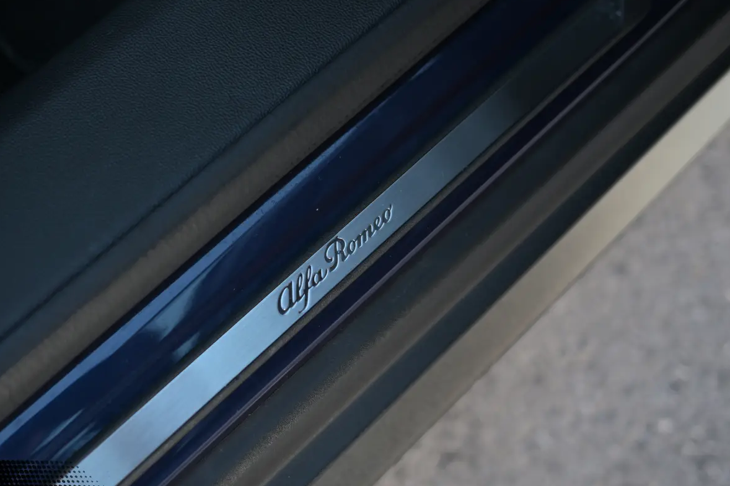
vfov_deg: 24.5
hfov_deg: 36.1
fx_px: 1115
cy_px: 157
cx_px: 289
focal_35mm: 55
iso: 100
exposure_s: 1/320
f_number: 2.5
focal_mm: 40
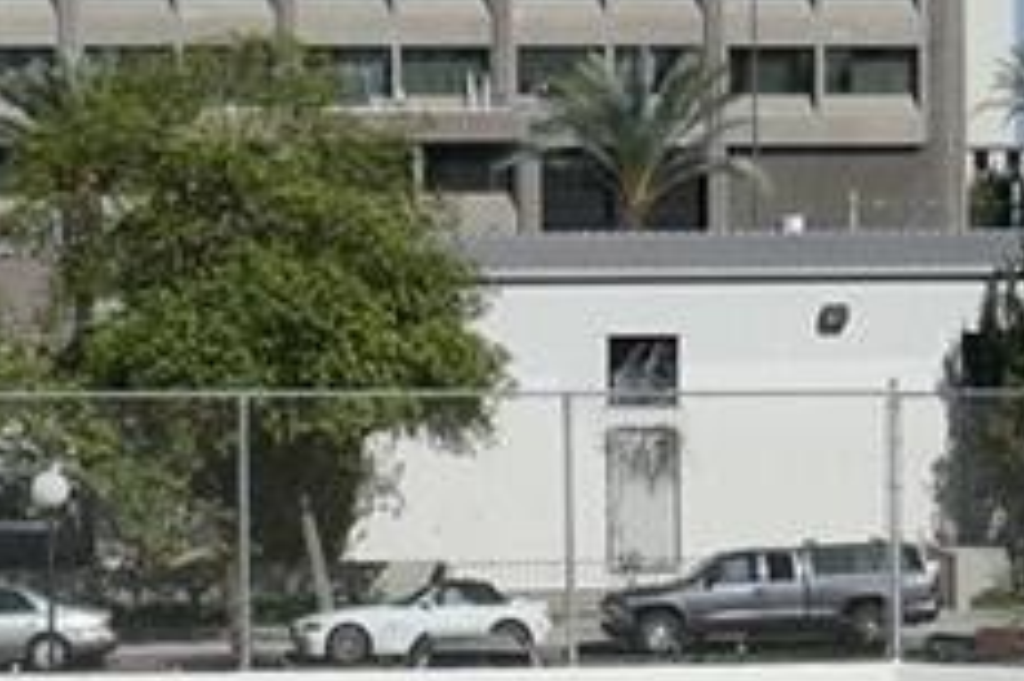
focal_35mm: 165
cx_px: 904
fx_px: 4690
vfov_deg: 8.3
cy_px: 685
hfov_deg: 12.4
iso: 125
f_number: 2.8
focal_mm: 9.1
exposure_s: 1/3200
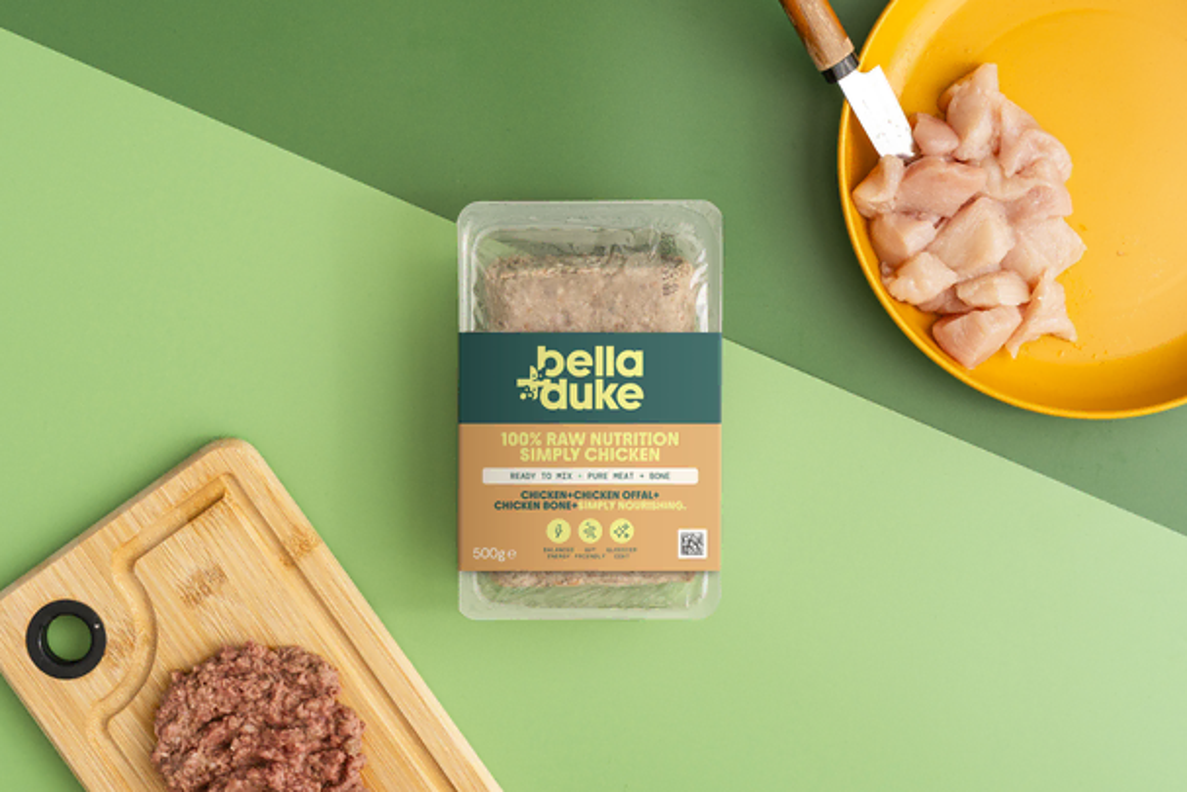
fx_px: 2770
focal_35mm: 84
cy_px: 396
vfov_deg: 16.3
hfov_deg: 24.2
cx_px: 594
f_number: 5
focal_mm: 56
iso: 320
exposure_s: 1/125
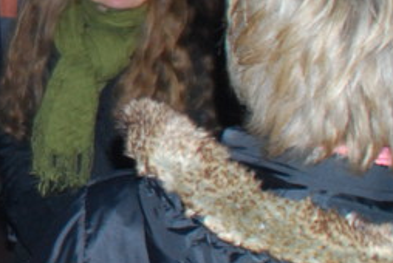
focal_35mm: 106
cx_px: -250
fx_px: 1158
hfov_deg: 16.9
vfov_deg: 12.6
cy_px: -53
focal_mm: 18
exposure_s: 1/60
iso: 800
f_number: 5
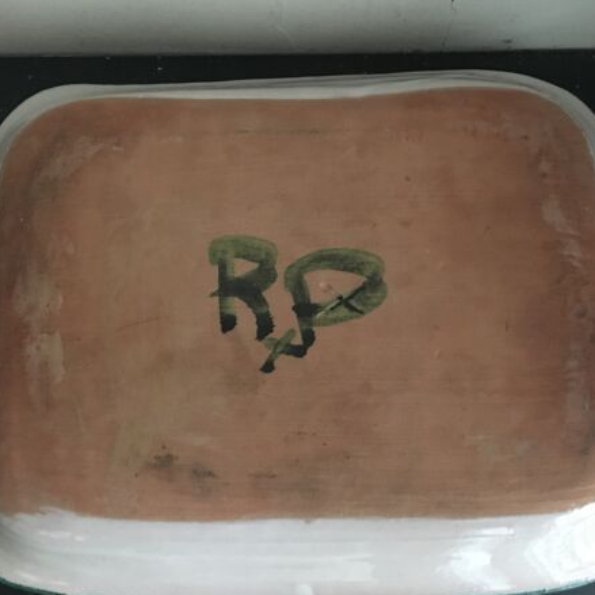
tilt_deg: -72.9
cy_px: 295
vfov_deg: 47.2
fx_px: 681
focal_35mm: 35
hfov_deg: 47.2
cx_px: 294
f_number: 2.2
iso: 400
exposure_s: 1/17
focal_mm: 4.15
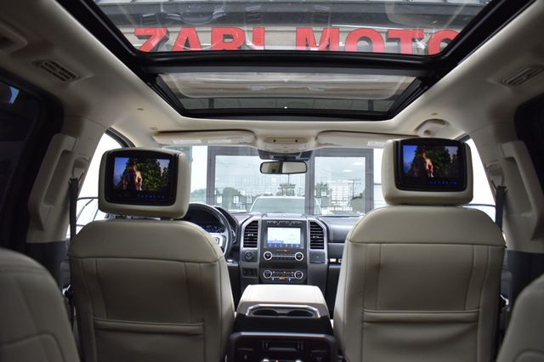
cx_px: 272
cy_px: 181
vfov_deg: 47.9
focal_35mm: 27
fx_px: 408
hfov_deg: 67.4
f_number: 5.6
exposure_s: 1/125
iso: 500
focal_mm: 18
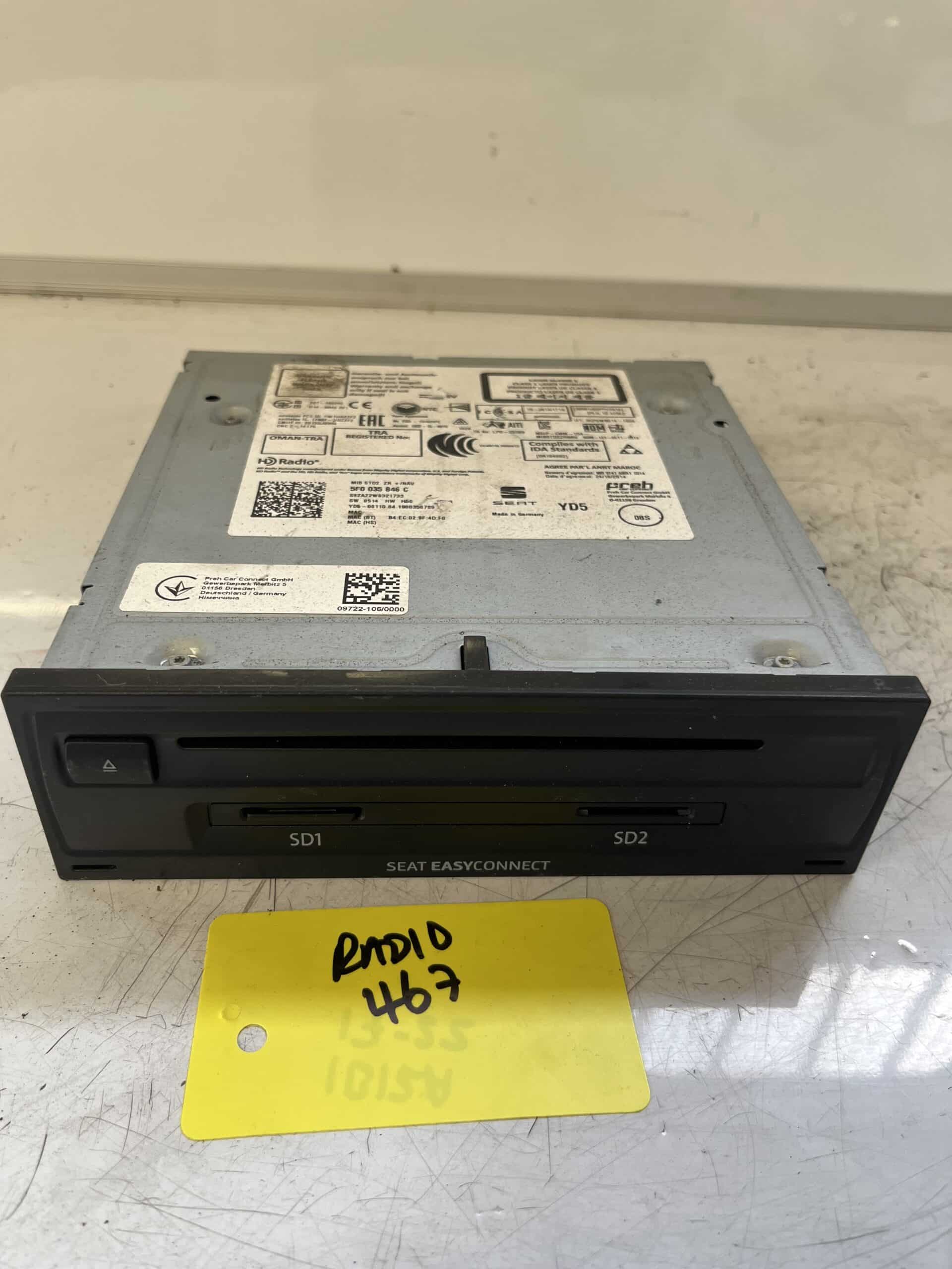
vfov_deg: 67.3
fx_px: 953
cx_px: 476
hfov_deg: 53.1
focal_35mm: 26
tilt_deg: -37.8
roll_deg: -2.9
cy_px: 634
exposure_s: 1/122
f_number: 1.6
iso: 100
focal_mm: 5.1
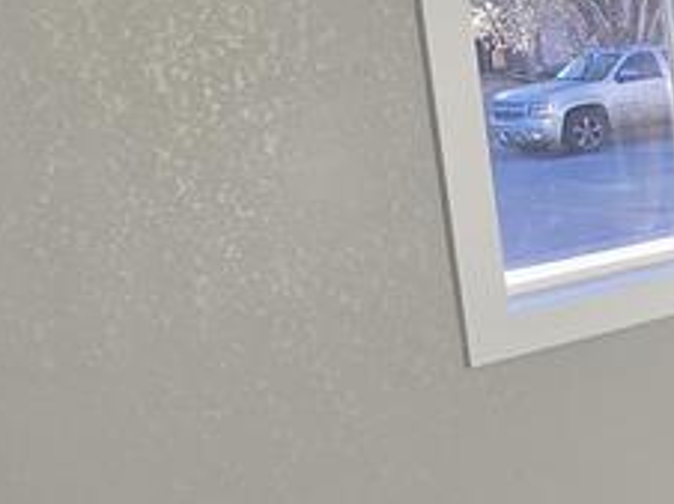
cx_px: 1127
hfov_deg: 22.9
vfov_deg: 24.7
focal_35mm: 59
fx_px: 1148
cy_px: 176
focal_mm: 2.2
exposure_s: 1/121
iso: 50
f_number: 2.2
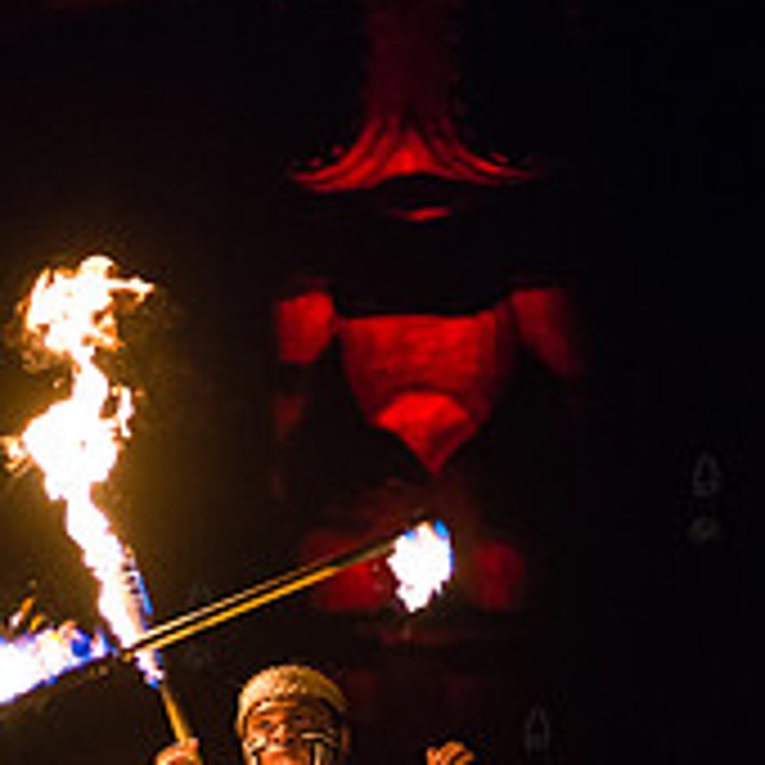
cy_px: 878
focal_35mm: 449
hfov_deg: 3.9
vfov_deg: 3.9
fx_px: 11226
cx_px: 198
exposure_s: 1/400
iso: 4000
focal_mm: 200
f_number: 2.8
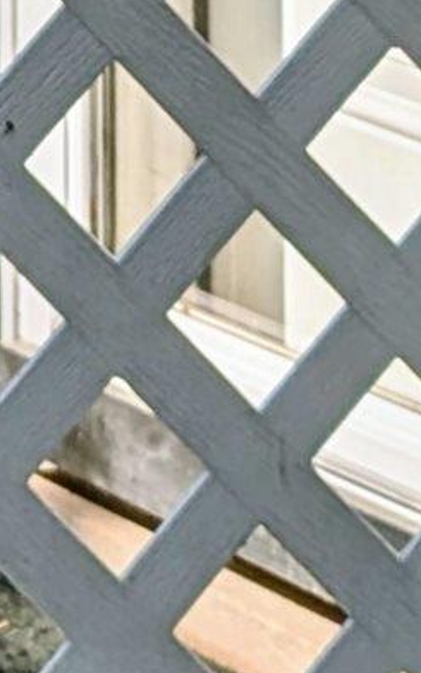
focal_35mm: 306
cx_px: -576
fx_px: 5617
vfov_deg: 6.3
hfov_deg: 4.2
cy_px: -1298
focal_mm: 6.9
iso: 23
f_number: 1.68
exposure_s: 1/992
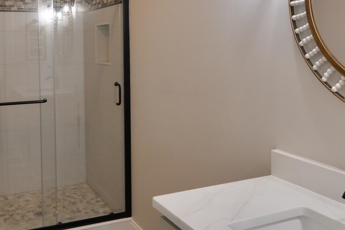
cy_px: 62
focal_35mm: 39
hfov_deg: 48.6
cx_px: 111
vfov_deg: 33.7
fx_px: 374
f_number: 4.5
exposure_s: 1/80
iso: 800
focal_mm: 14
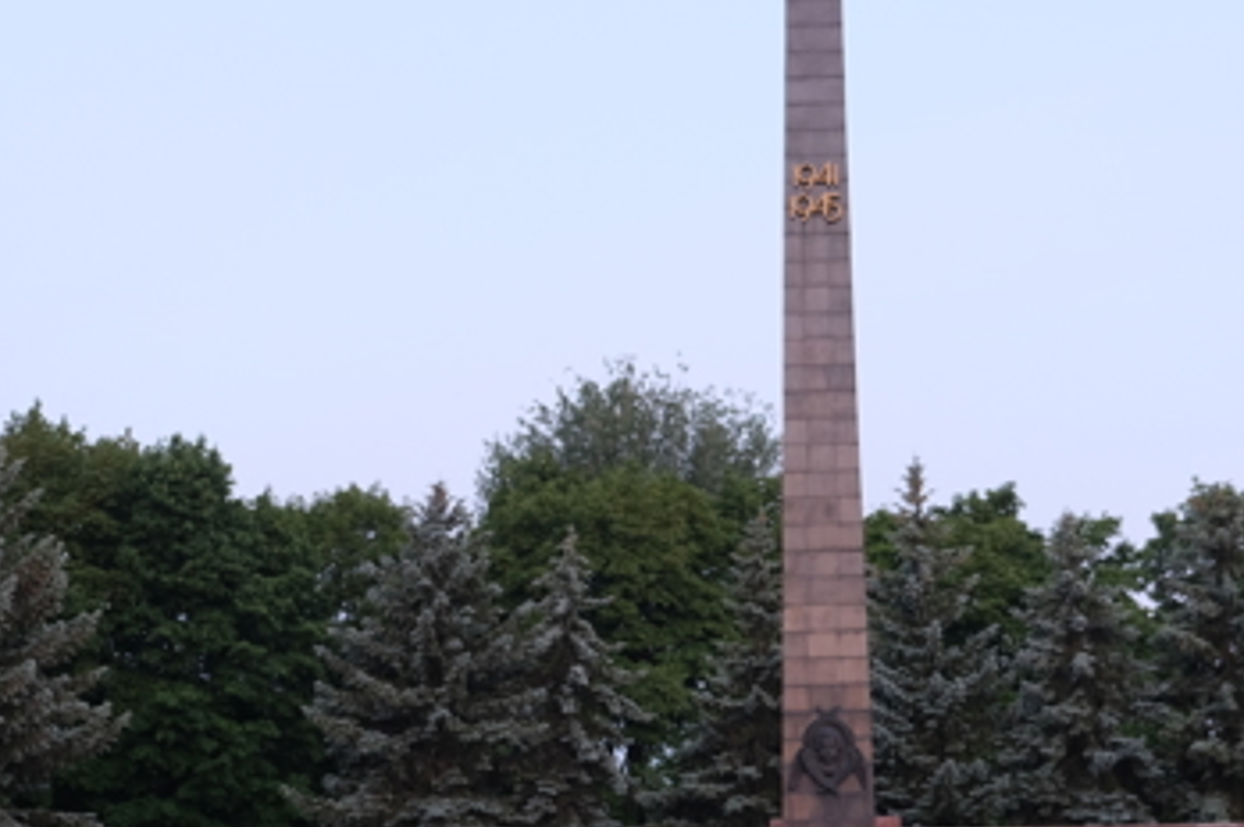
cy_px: 741
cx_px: 692
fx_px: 2451
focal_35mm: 71
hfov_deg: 28.5
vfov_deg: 18.8
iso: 400
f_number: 3.2
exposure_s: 1/30
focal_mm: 22.3
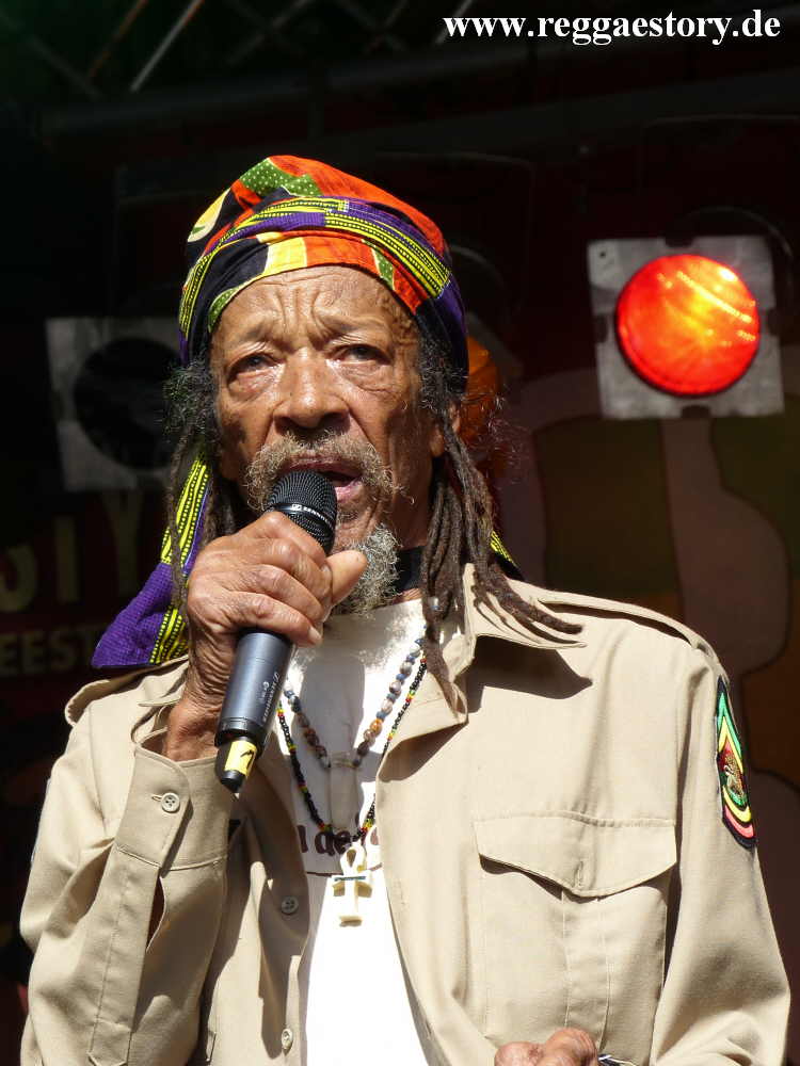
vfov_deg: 10.5
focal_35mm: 189
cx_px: 400
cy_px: 533
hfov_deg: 7.9
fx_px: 5824
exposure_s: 1/640
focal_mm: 34
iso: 100
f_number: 4
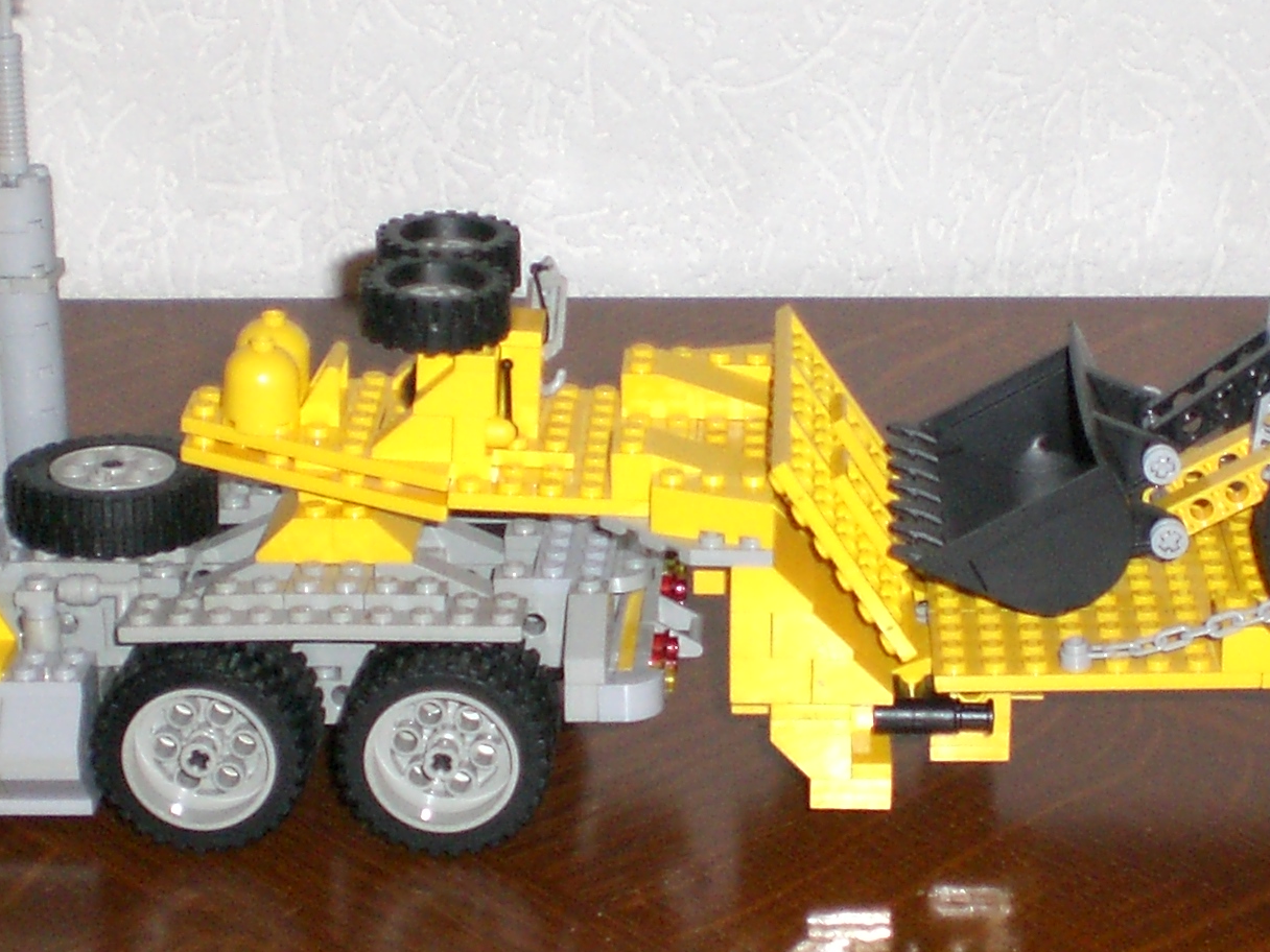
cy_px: 447
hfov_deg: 20.3
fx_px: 3522
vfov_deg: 15.4
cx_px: 877
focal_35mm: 96
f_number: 3.1
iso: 200
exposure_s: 1/60
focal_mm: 6.3
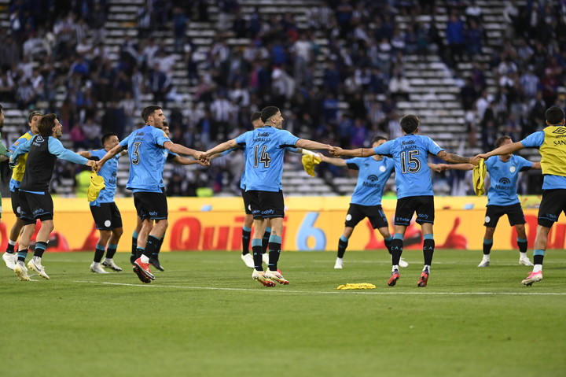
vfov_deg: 4.6
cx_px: 283
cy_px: 188
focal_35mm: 300
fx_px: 4713
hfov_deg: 6.9
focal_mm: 300
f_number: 2.8
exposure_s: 1/5000
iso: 5000
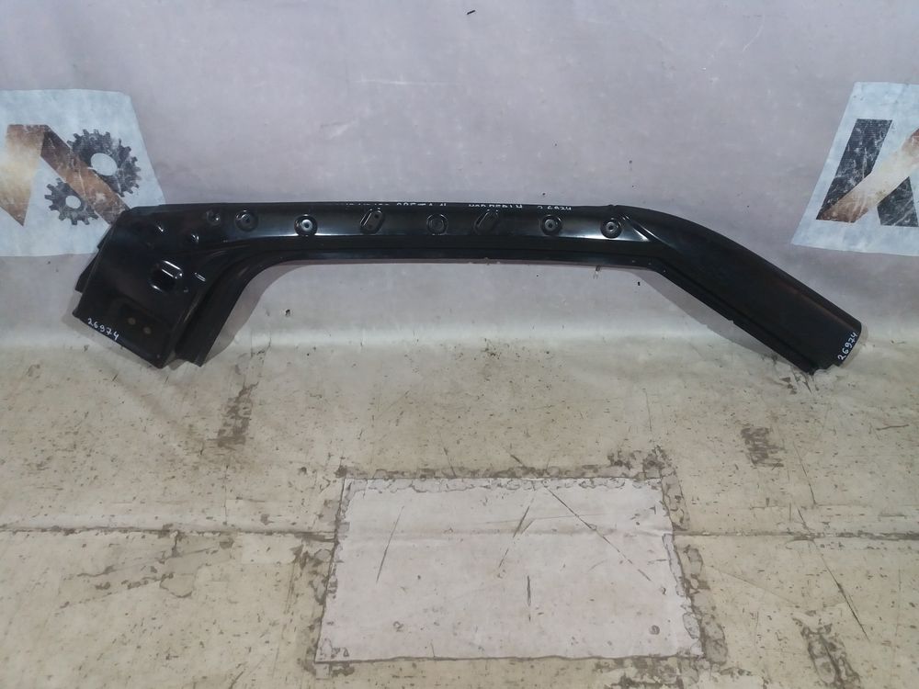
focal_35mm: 28
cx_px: 460
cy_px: 344
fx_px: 743
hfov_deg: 63.4
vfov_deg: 49.7
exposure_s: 1/33
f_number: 1.9
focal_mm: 3.7
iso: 160
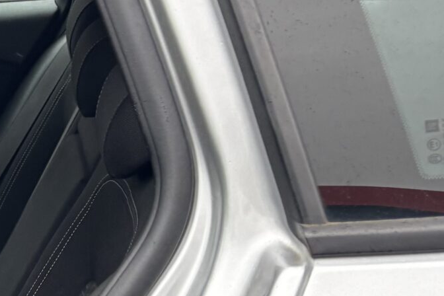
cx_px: -369
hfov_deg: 16.4
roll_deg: +3.4
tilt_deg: -14.5
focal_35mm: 103
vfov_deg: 12.9
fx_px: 1270
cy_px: 359
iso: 80
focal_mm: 5.96
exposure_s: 1/121
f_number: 1.6
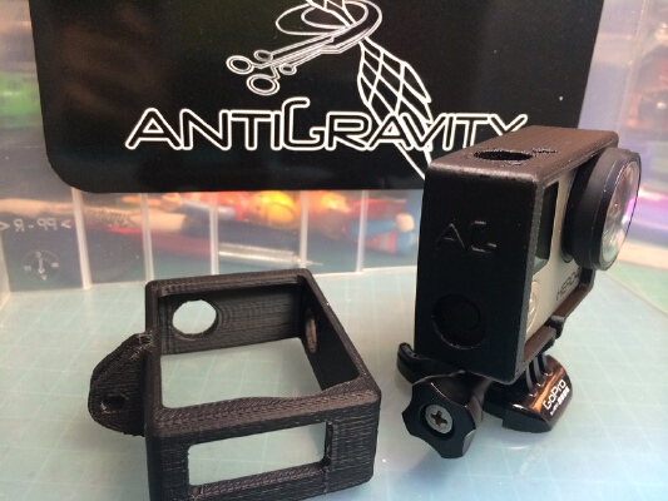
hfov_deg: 60.0
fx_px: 579
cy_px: 250
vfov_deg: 46.8
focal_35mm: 30
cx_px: 334
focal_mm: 4.12
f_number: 2.2
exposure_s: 1/30
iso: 200
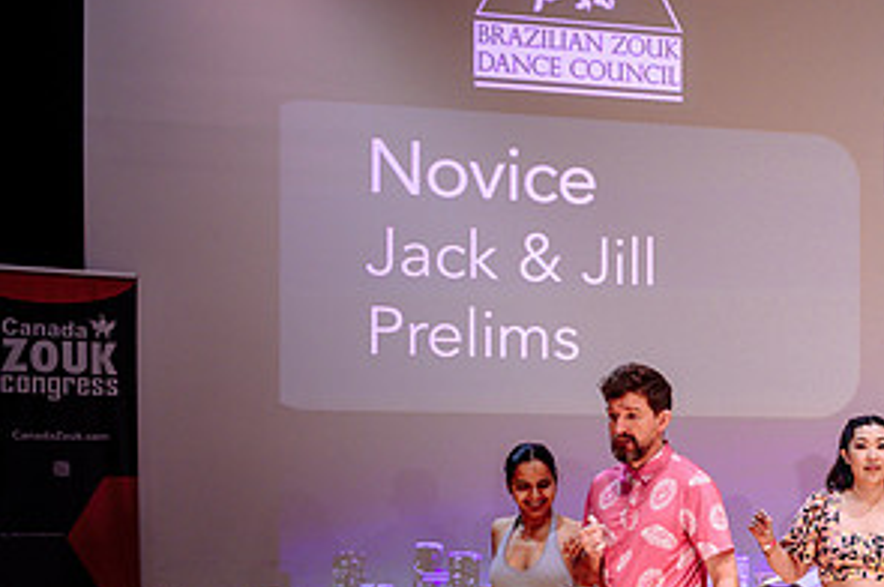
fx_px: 1545
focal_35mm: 63
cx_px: 842
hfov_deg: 30.1
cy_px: 493
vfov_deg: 21.2
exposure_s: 1/250
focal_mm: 32
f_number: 2
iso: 1250
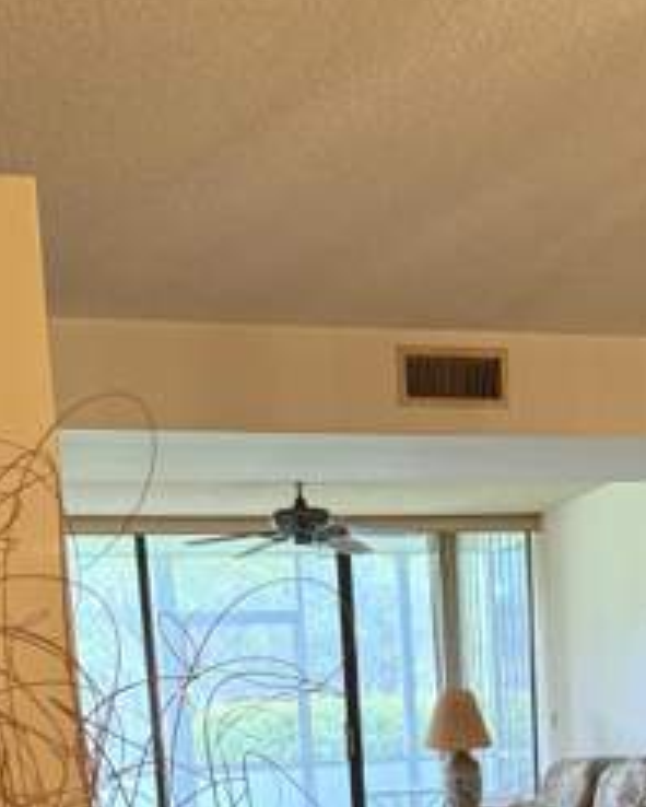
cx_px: 456
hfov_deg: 24.8
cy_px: 919
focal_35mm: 61
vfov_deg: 27.8
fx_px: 1457
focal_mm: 6.76
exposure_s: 1/60
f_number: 1.78
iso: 250
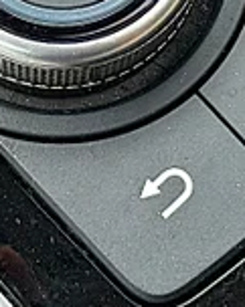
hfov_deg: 7.1
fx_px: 1964
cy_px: -47
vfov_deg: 8.9
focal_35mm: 216
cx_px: 87
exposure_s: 1/171
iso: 64
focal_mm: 6.86
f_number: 1.78
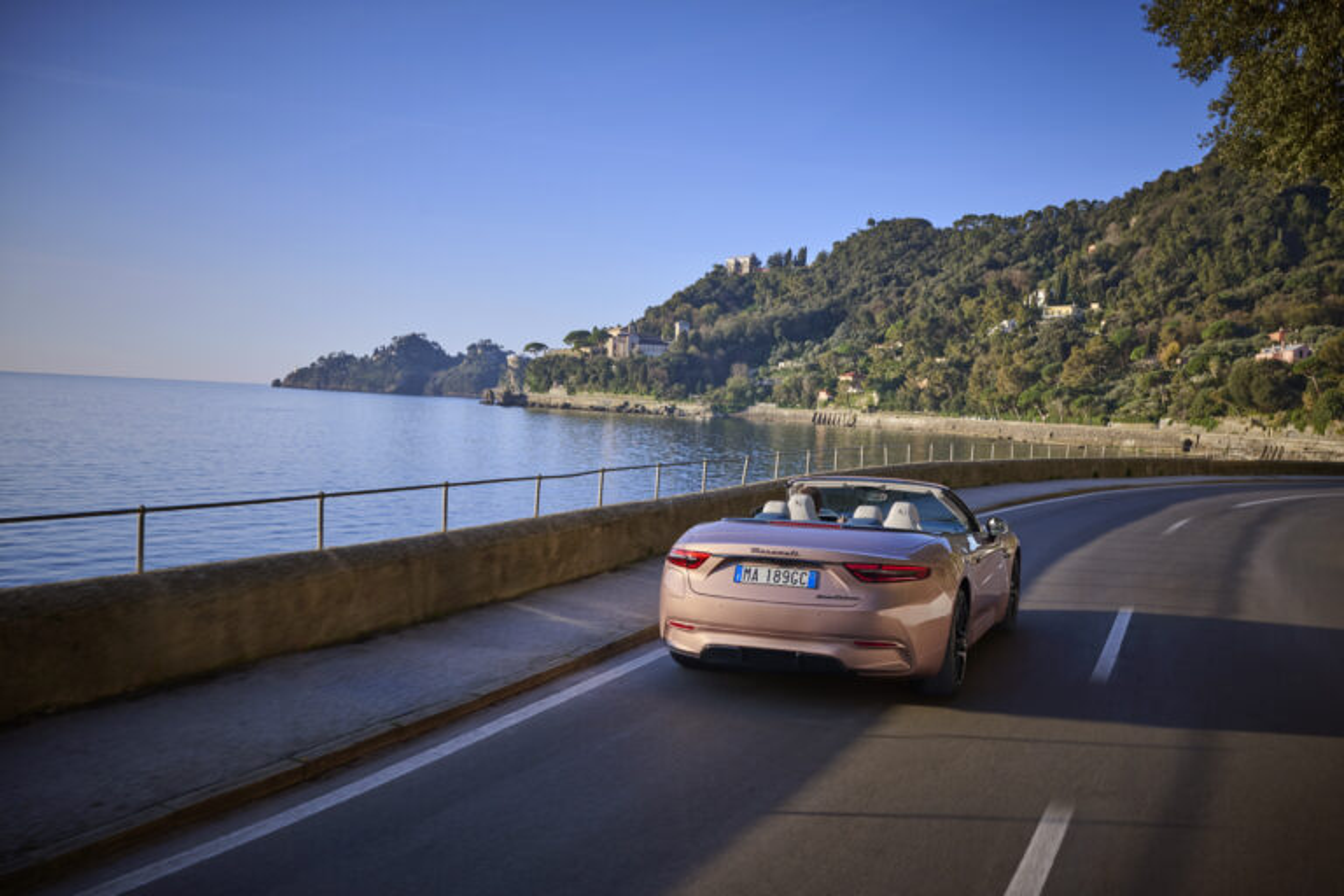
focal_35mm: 34
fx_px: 1269
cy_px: 448
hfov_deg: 55.8
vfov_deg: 38.9
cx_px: 672
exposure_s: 1/640
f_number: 6.3
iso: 320
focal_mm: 34
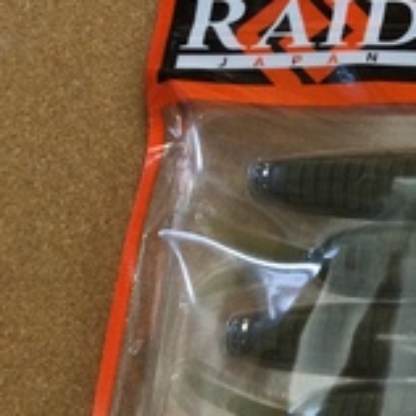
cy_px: 82
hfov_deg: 14.5
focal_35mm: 104
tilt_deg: -72.5
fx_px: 1414
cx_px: 774
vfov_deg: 16.6
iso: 50
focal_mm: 3.3
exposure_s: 1/30
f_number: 2.4
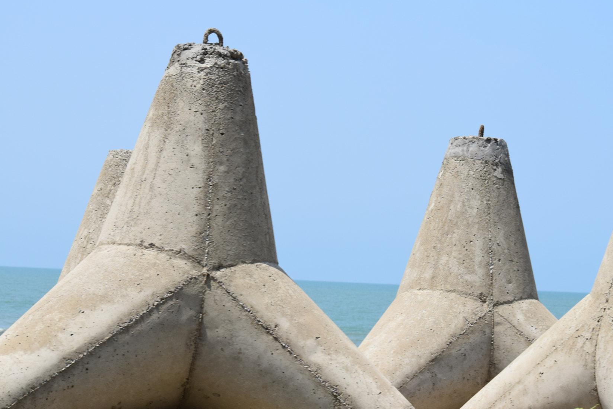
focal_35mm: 103
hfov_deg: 19.9
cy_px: 228
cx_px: 369
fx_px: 1747
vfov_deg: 13.3
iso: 400
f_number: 7.1
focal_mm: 55
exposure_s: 1/1600
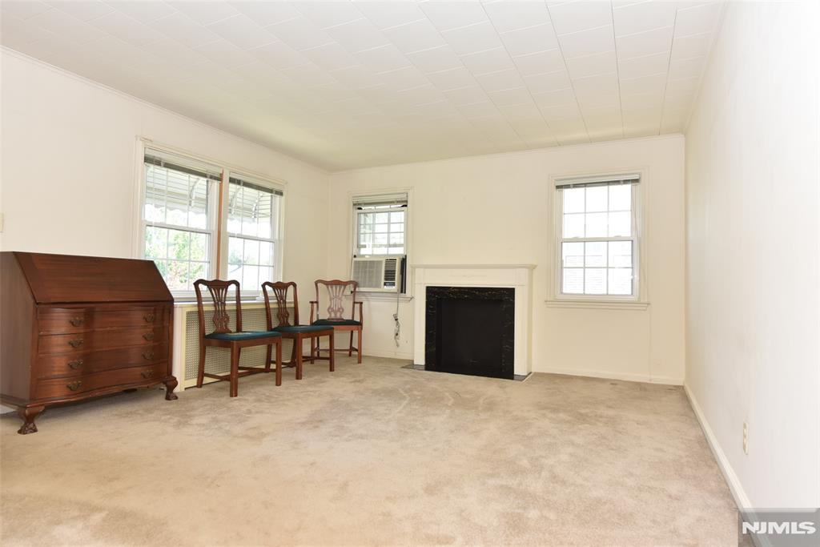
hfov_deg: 84.0
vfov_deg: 61.9
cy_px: 274
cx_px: 410
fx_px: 456
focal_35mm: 20
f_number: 5
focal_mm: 20
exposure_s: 1/100
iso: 800
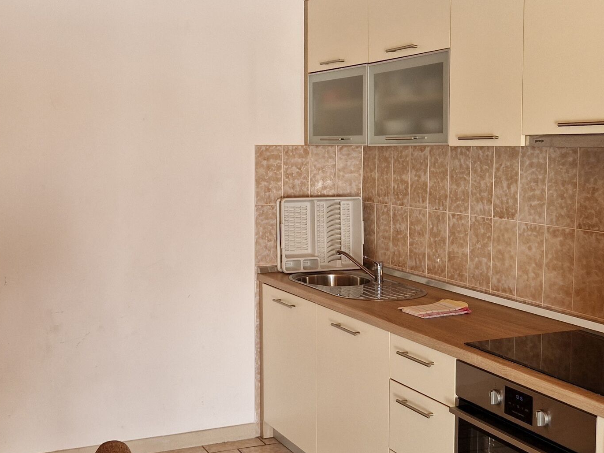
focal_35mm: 47
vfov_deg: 30.9
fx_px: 820
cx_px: 251
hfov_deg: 40.3
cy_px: 221
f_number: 1.8
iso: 64
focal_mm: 5.4
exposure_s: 1/100
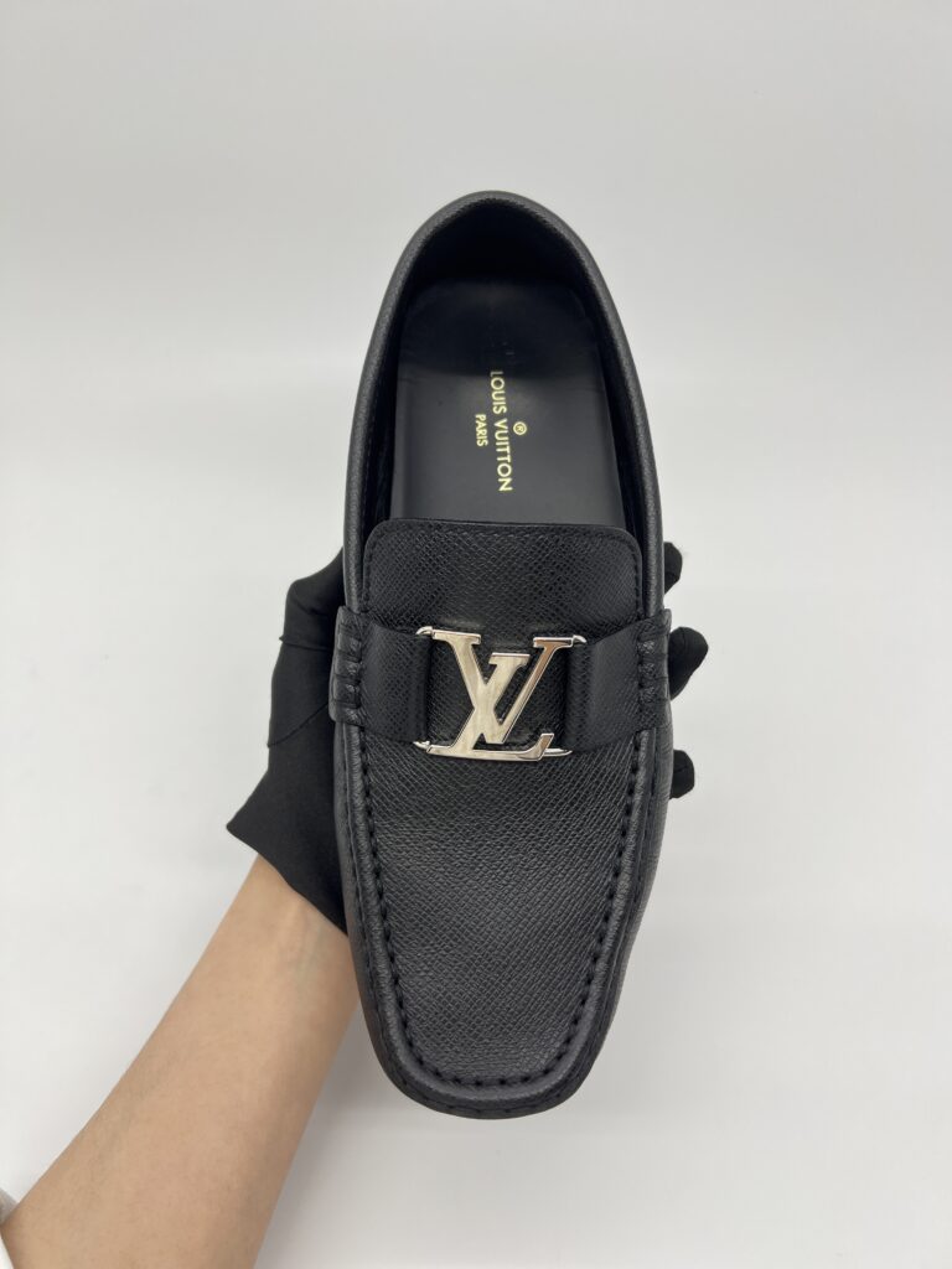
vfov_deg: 67.3
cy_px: 634
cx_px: 476
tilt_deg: -44.9
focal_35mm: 26
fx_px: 953
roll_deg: -2.3
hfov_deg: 53.1
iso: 40
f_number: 1.5
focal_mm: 5.7
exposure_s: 1/198
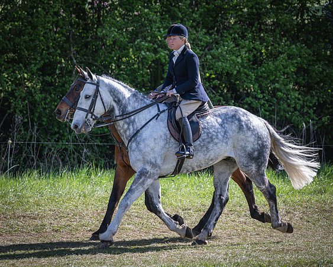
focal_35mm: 173
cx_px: 148
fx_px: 1704
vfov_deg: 8.9
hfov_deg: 11.2
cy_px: 137
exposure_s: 1/1250
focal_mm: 135
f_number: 4
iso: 400
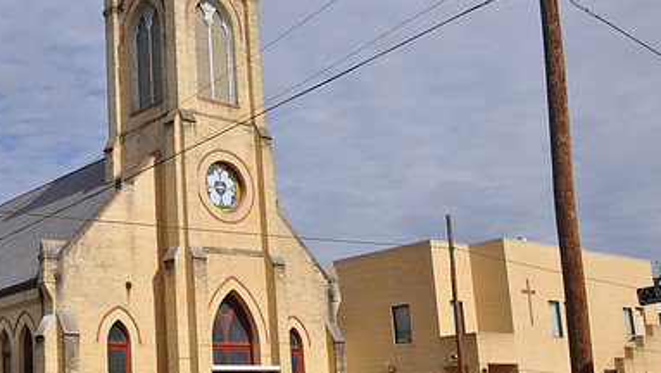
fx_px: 1000
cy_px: 220
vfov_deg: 21.1
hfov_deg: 35.9
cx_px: 185
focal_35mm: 57
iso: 200
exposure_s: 1/200
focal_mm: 24
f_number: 14
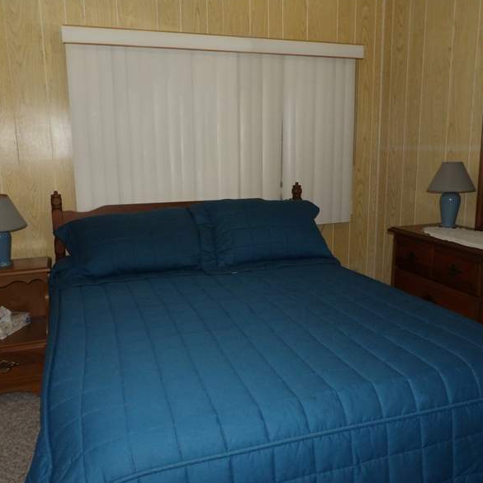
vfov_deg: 55.6
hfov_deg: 55.6
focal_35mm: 29
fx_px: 458
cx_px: 230
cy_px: 240
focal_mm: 4.3
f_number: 3.2
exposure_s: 1/33
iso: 200
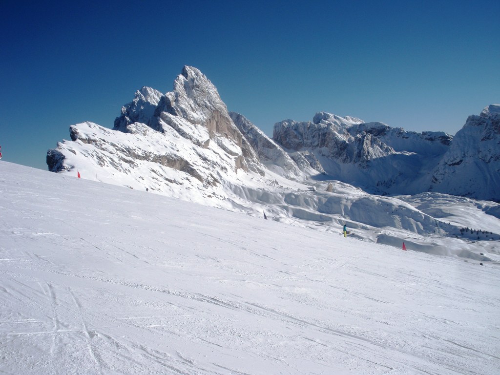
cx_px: 250
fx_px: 520
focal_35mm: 36
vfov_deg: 39.7
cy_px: 188
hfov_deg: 51.4
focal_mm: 6.3
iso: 64
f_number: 5.6
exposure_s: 1/694
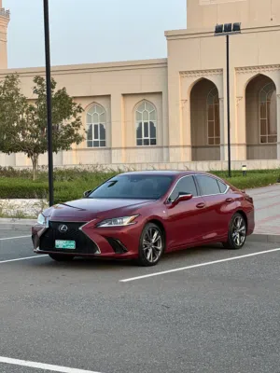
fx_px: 830
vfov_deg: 25.3
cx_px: 140
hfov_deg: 19.1
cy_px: 186
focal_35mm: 77
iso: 80
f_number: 2.8
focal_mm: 9
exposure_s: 1/121
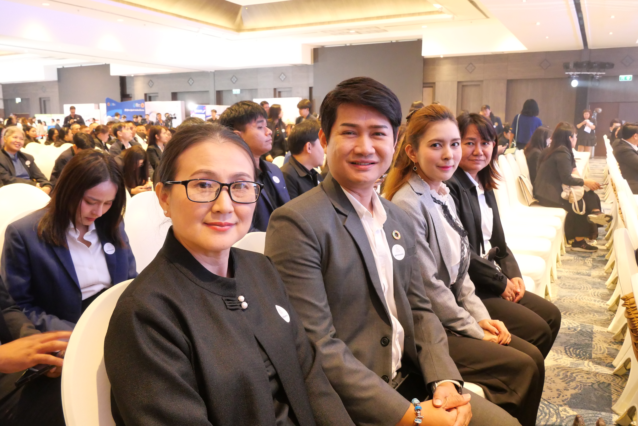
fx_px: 514
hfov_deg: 63.6
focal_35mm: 29
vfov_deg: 45.0
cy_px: 213
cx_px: 319
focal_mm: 14
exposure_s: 1/15
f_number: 5.6
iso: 3200
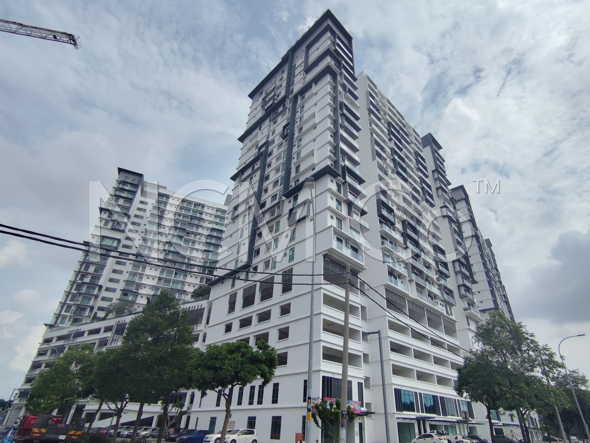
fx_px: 290
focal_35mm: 17
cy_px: 222
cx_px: 295
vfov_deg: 74.7
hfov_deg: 91.0
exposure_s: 1/3999
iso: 50
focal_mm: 1.65
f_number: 2.2
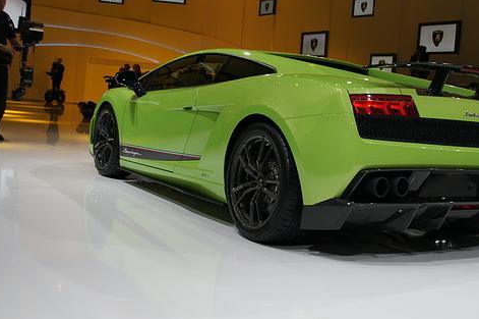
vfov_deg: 25.4
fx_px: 704
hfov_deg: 37.3
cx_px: 297
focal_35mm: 53
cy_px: 126
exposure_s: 1/200
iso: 400
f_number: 5.6
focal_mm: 26
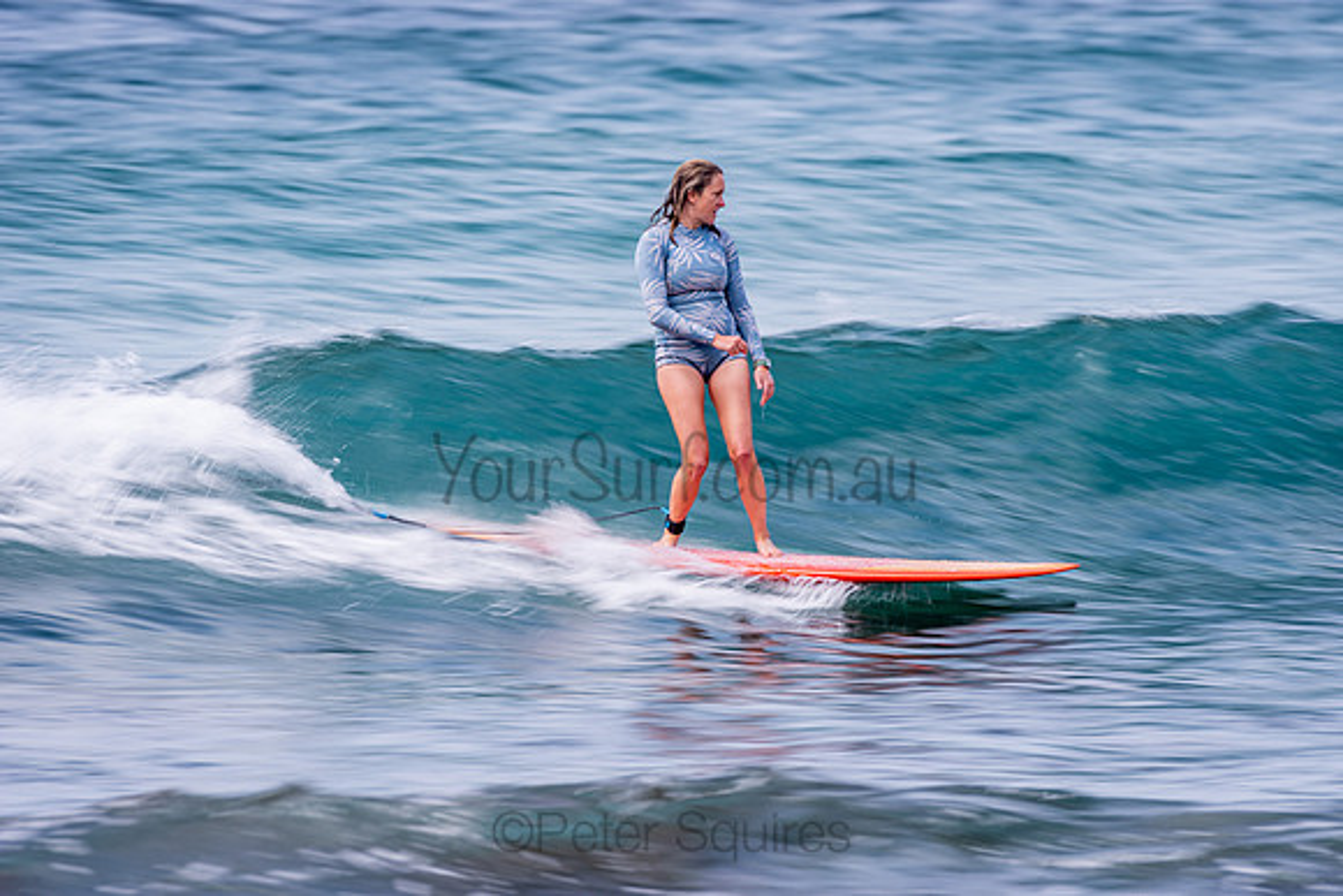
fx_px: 18656
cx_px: 672
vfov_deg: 2.8
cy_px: 448
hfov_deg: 4.1
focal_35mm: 500
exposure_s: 1/30
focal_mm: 500
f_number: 10
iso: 64
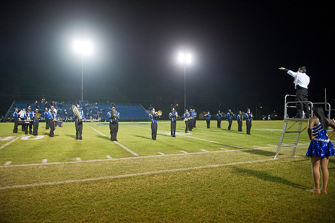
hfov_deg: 73.8
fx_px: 223
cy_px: 112
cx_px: 168
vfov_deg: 53.1
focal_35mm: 24
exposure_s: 1/640
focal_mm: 24
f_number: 3.2
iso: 3200
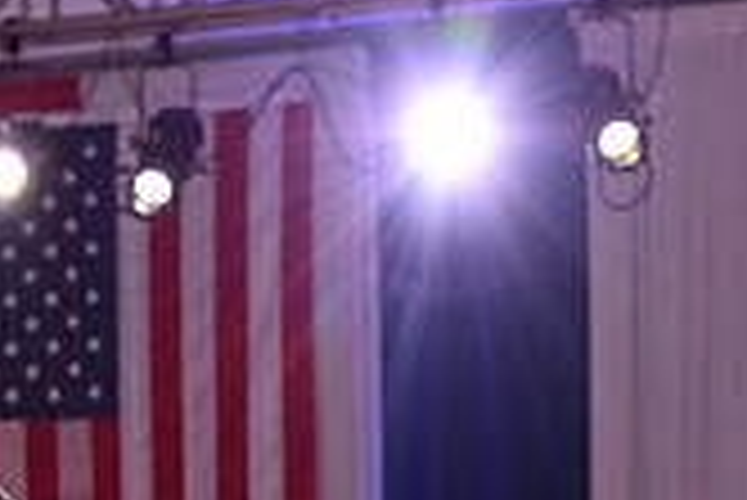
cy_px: 1162
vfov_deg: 5.4
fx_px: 5088
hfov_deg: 8.4
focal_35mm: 245
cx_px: 286
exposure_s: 1/320
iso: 2500
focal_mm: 70
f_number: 6.3
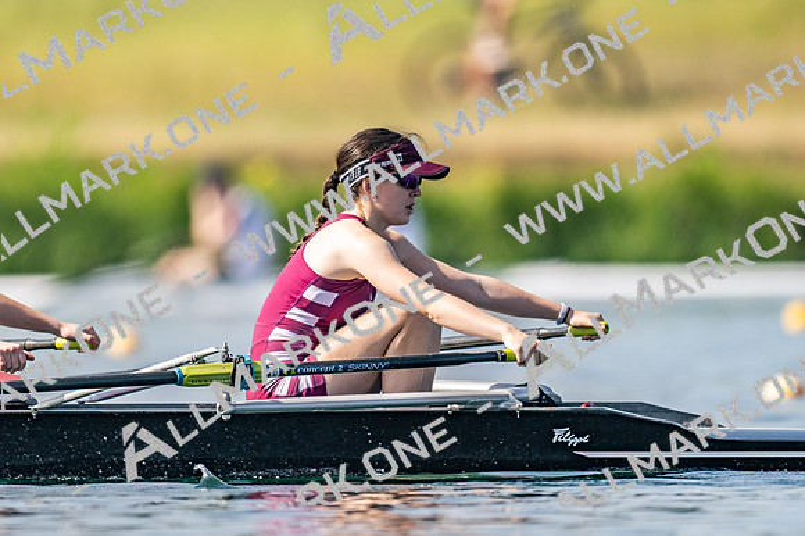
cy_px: 268
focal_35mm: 900
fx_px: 20113
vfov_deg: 1.5
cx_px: 402
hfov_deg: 2.3
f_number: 4
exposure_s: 1/2500
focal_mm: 600
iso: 180
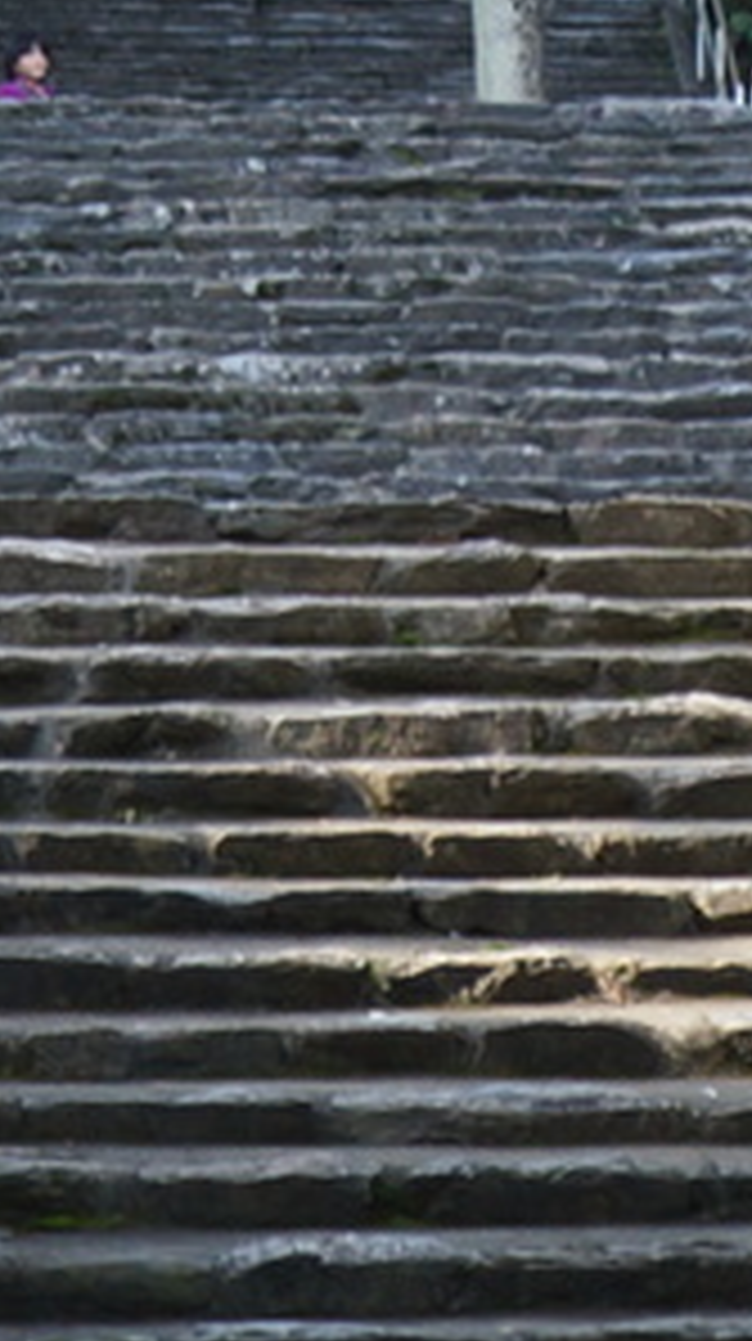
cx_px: 459
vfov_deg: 5.8
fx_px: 13136
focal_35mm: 370
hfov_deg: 3.3
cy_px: -785
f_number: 5
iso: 100
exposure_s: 1/60
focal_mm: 35
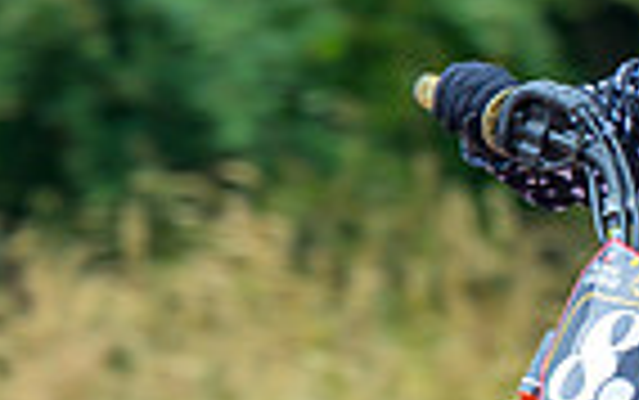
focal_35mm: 1223
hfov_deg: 1.7
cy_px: 622
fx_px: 21315
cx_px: 354
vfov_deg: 1.1
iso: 80
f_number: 4
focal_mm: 160
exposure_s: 1/320
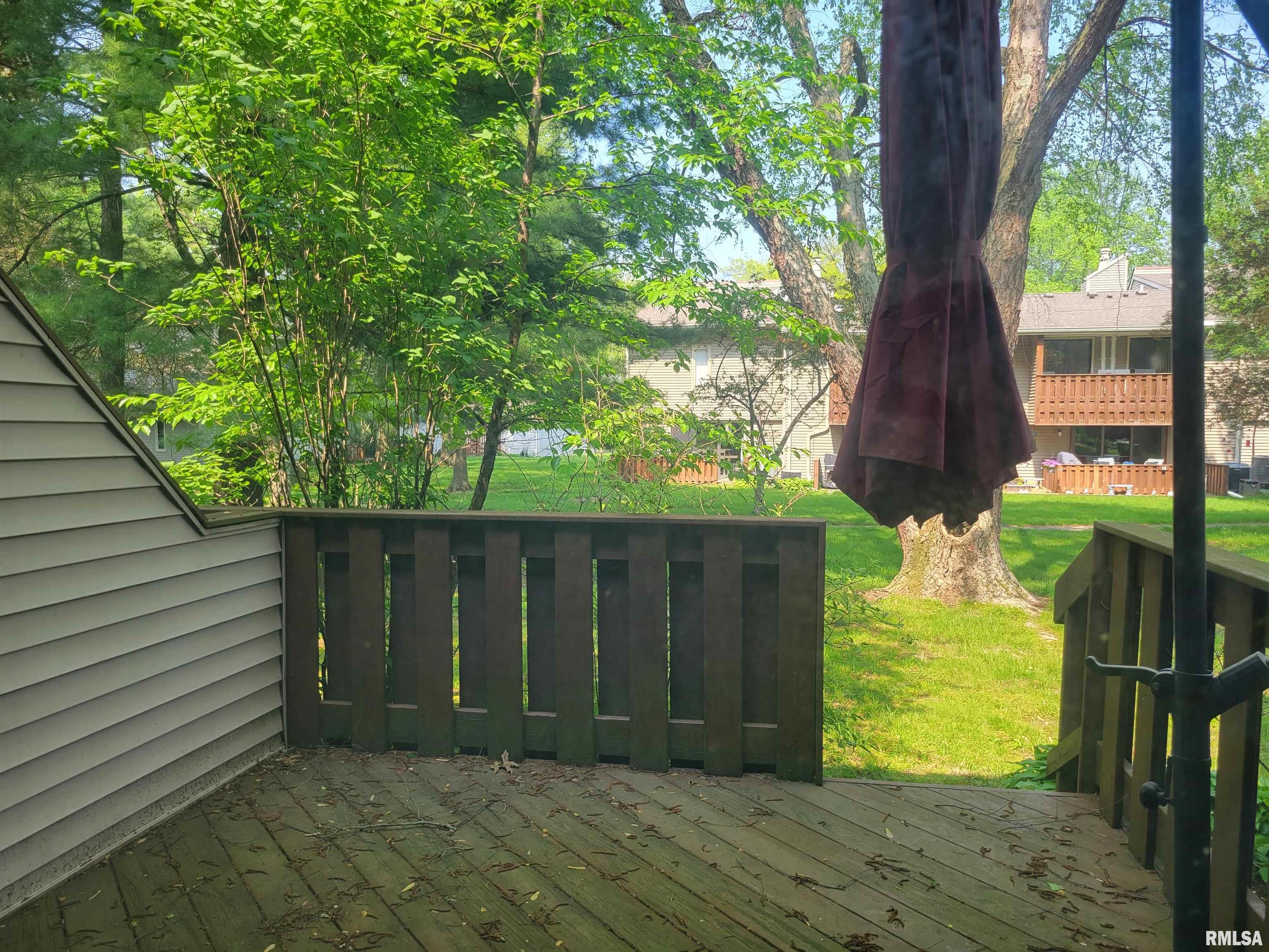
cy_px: 476
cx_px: 634
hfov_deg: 67.3
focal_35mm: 26
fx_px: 953
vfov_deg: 53.1
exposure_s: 1/277
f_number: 1.8
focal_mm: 5.4
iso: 40
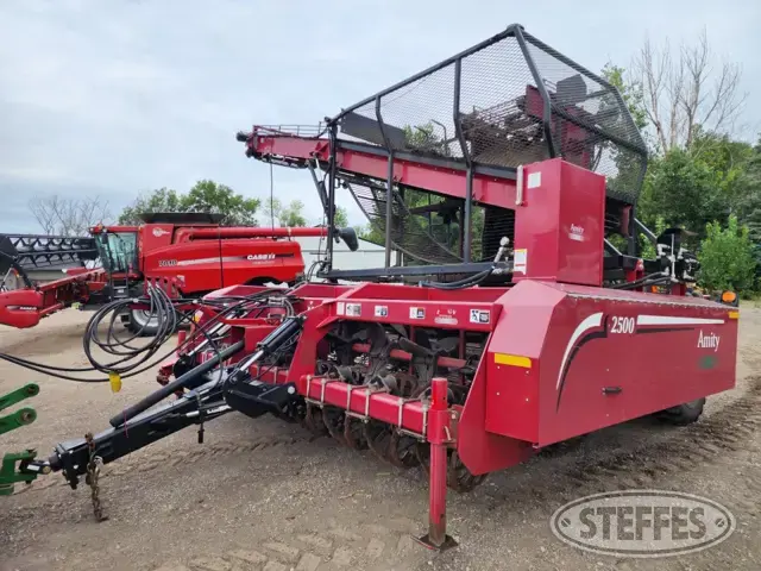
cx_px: 380
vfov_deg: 58.9
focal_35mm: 23
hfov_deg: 73.9
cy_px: 286
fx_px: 506
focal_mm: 6.4
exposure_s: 1/612
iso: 12
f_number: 1.8
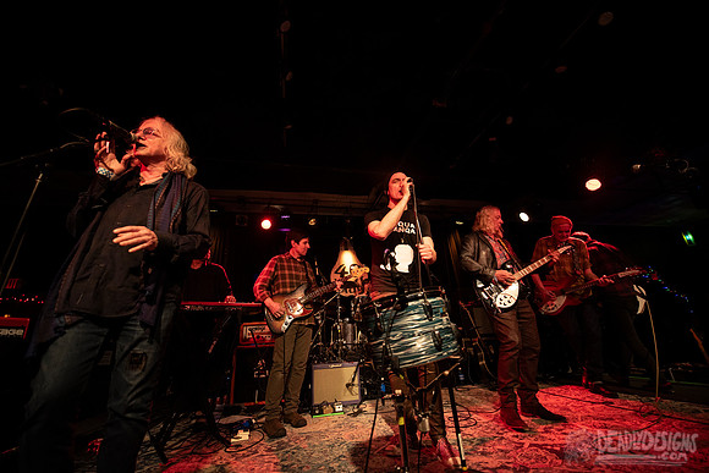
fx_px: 276
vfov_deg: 81.2
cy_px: 236
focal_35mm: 14
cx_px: 354
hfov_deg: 104.2
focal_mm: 14
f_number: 3.2
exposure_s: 1/250
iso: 2000
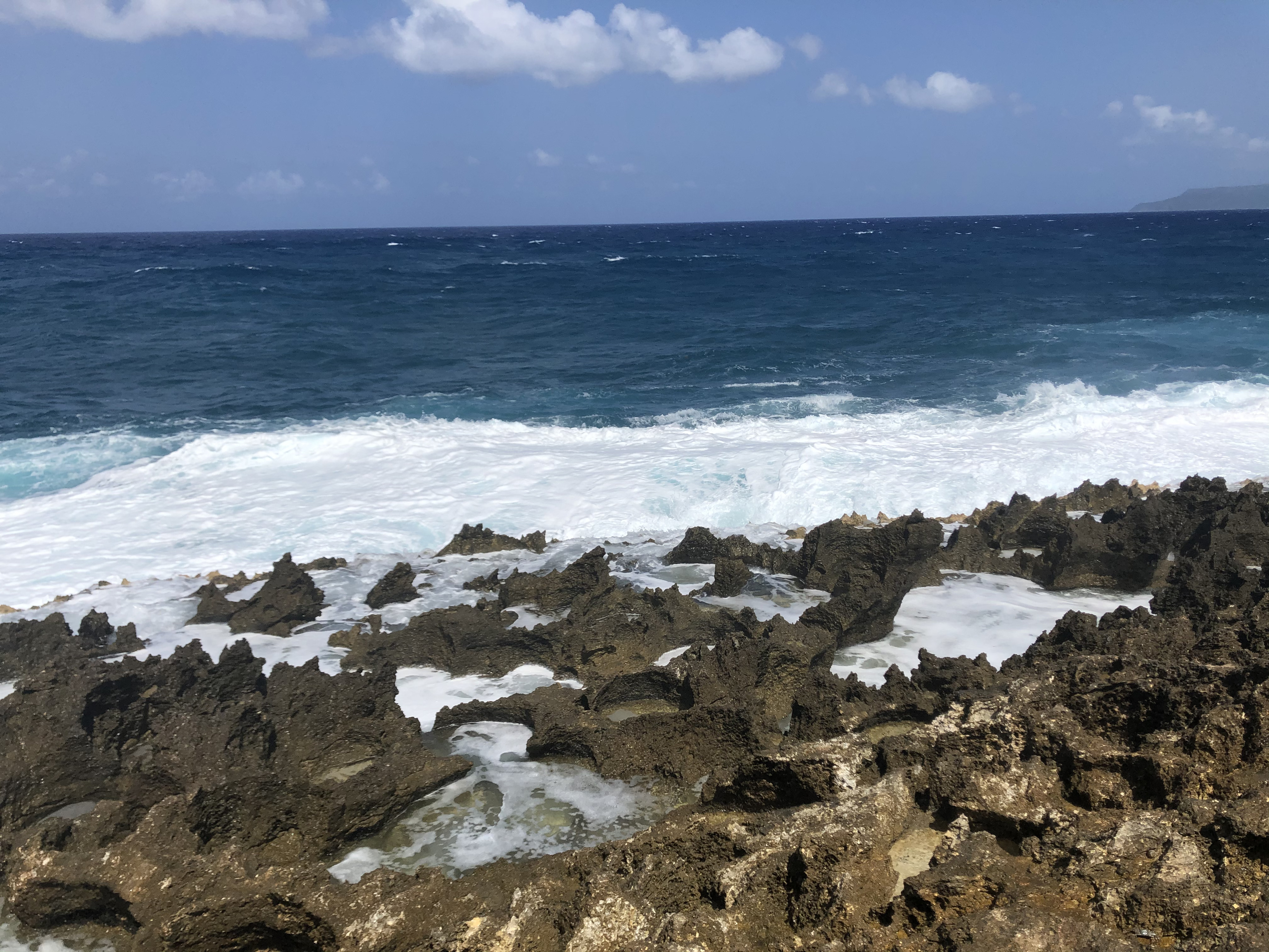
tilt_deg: -13.1
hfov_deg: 63.4
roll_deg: +1.8
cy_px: 476
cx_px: 634
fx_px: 1026
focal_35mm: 28
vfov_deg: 49.7
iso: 25
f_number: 1.8
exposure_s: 1/4808
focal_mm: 4
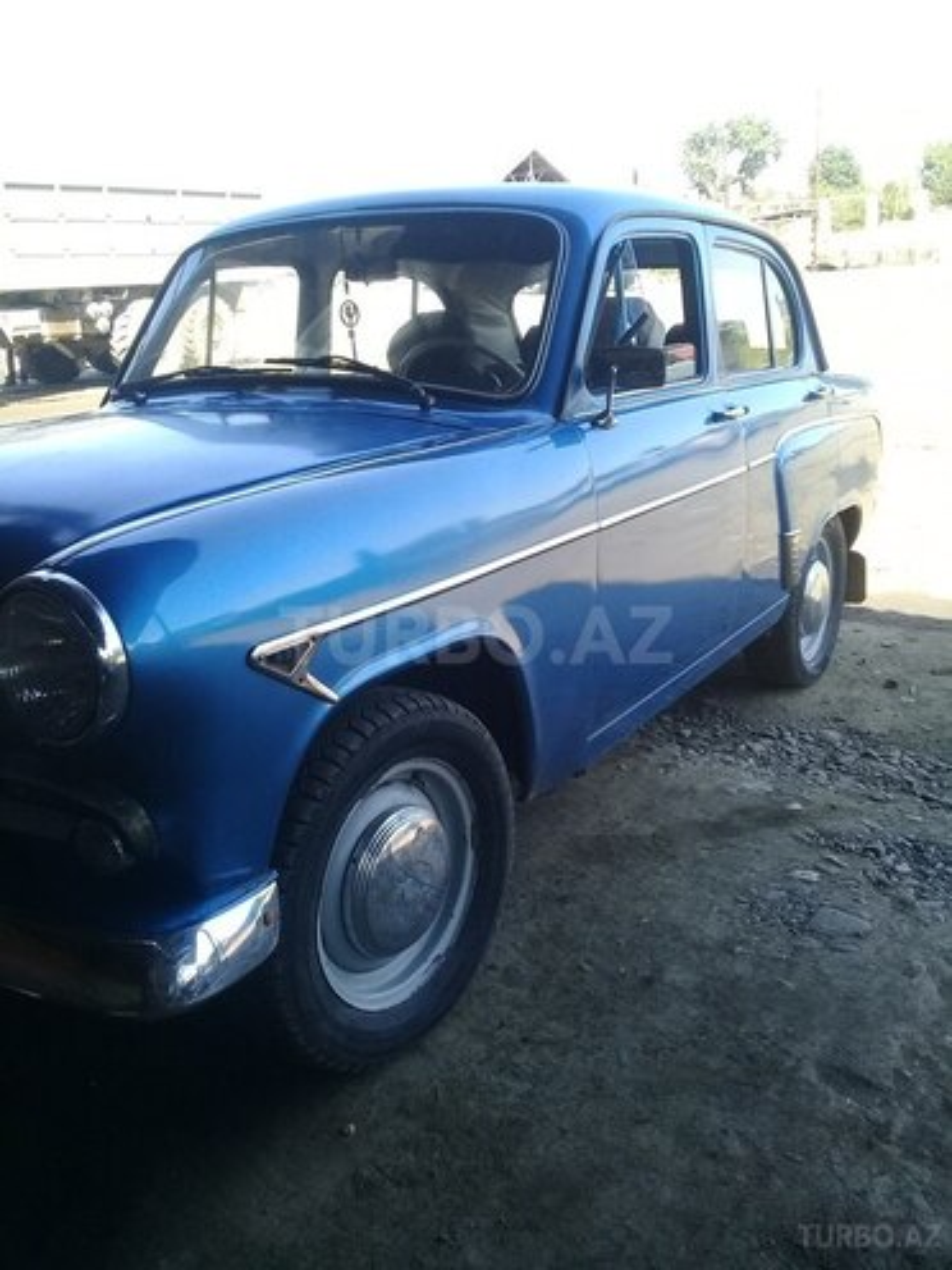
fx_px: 1137
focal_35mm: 31
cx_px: 476
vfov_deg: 58.4
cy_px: 635
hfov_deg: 45.4
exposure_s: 1/185
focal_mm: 3.3
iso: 50
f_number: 2.2
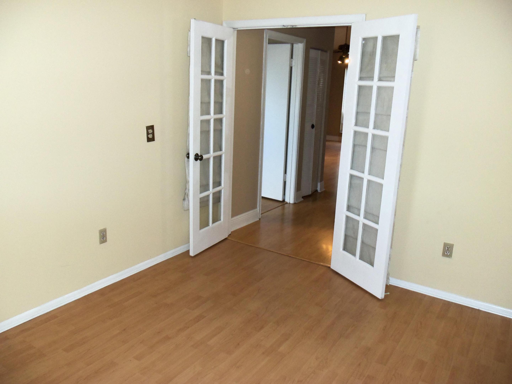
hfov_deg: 61.7
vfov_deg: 48.2
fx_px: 429
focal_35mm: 29
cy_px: 192
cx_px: 256
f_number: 3.4
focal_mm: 5.2
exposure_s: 1/30
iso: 100
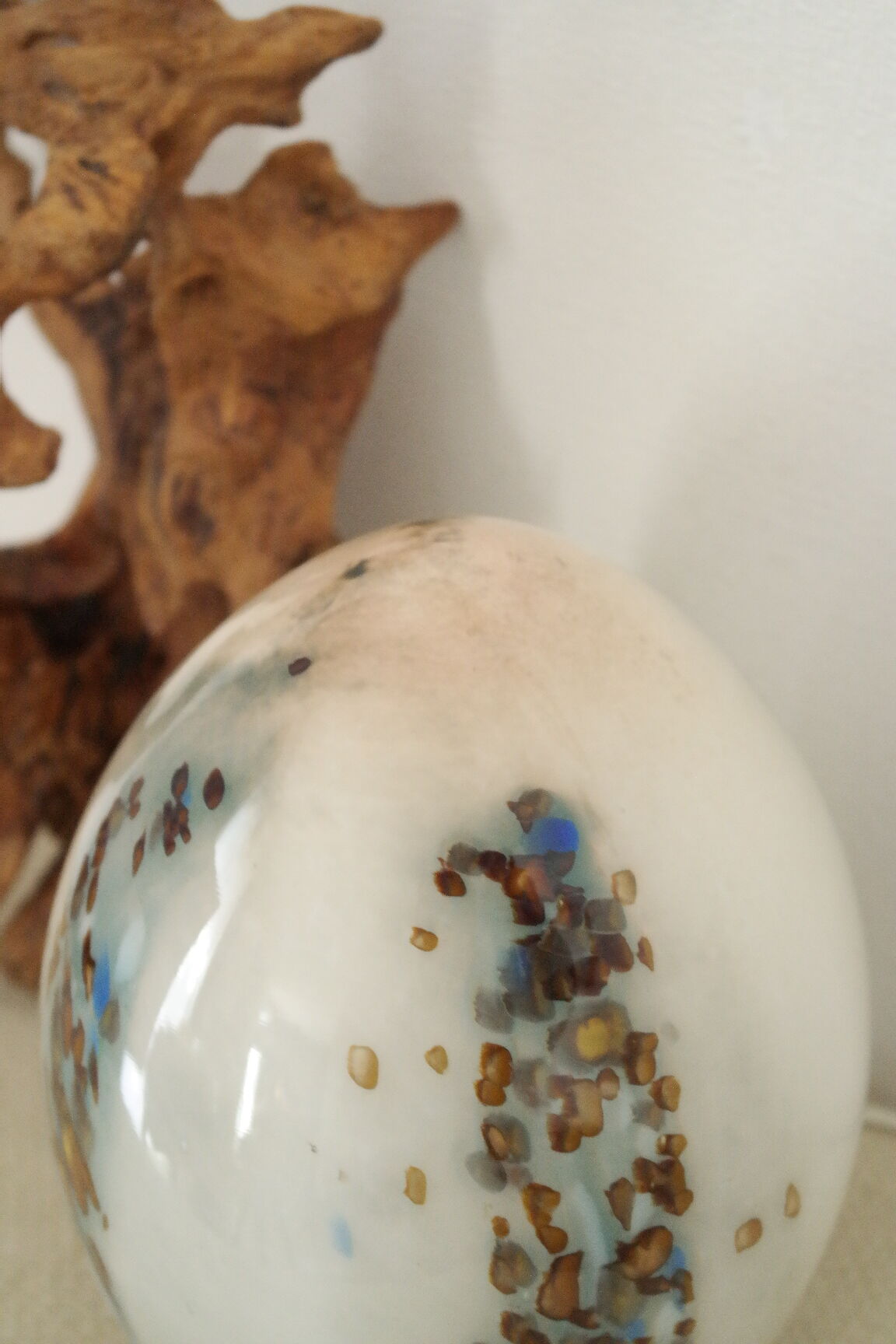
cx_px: 448
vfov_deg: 34.5
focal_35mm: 58
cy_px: 672
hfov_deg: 23.4
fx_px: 2165
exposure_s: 1/50
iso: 3200
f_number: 5.6
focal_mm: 38
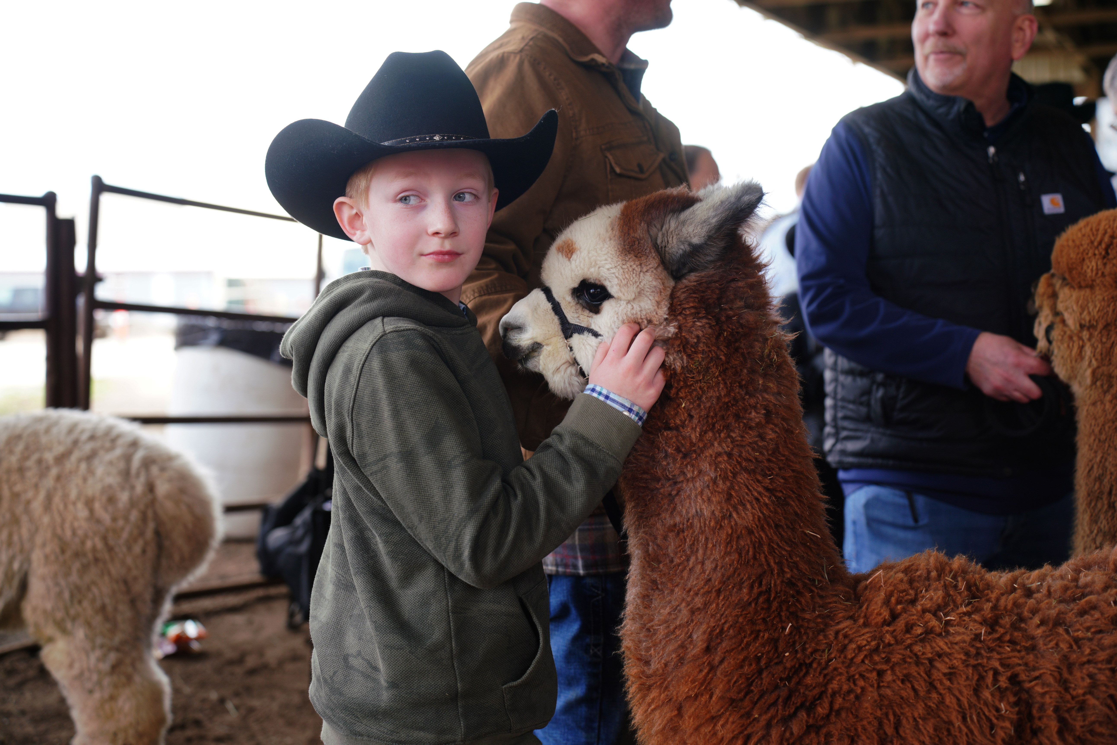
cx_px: 558
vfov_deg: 28.1
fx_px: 1490
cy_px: 372
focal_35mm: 48
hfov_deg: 41.1
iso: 160
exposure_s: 1/125
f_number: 3.2
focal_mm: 48
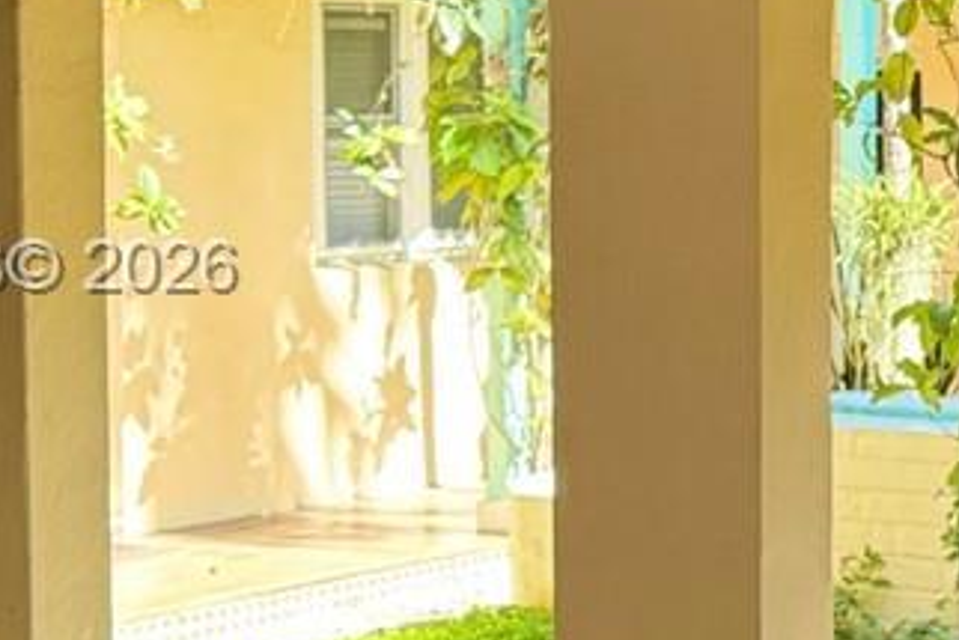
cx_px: 1692
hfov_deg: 14.6
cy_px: 271
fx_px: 3305
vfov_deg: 11.1
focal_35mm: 124
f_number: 1.78
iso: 100
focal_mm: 6.76
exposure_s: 1/168
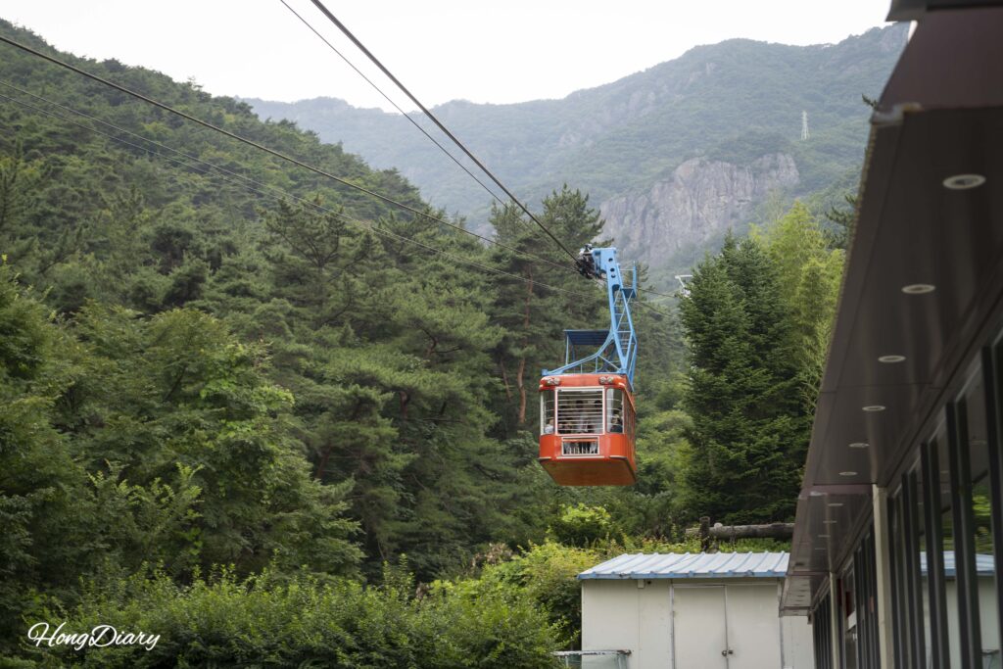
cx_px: 502
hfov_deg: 33.4
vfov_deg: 22.6
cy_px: 334
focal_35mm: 60
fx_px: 1672
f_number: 6.3
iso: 100
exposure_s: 1/60
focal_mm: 60
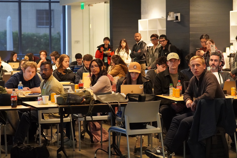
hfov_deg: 18.2
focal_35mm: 112
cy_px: 79
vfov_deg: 12.2
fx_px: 741
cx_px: 118
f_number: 4
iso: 5000
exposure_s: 1/160
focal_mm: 75
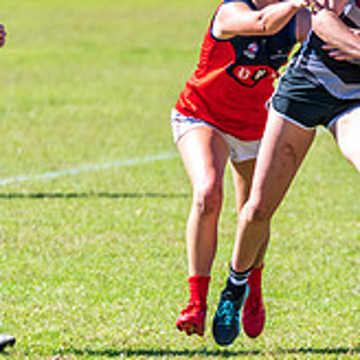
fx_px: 12013
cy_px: 174
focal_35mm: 1021
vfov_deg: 1.7
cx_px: 422
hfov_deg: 1.7
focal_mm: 320
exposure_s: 1/2000
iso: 800
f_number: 6
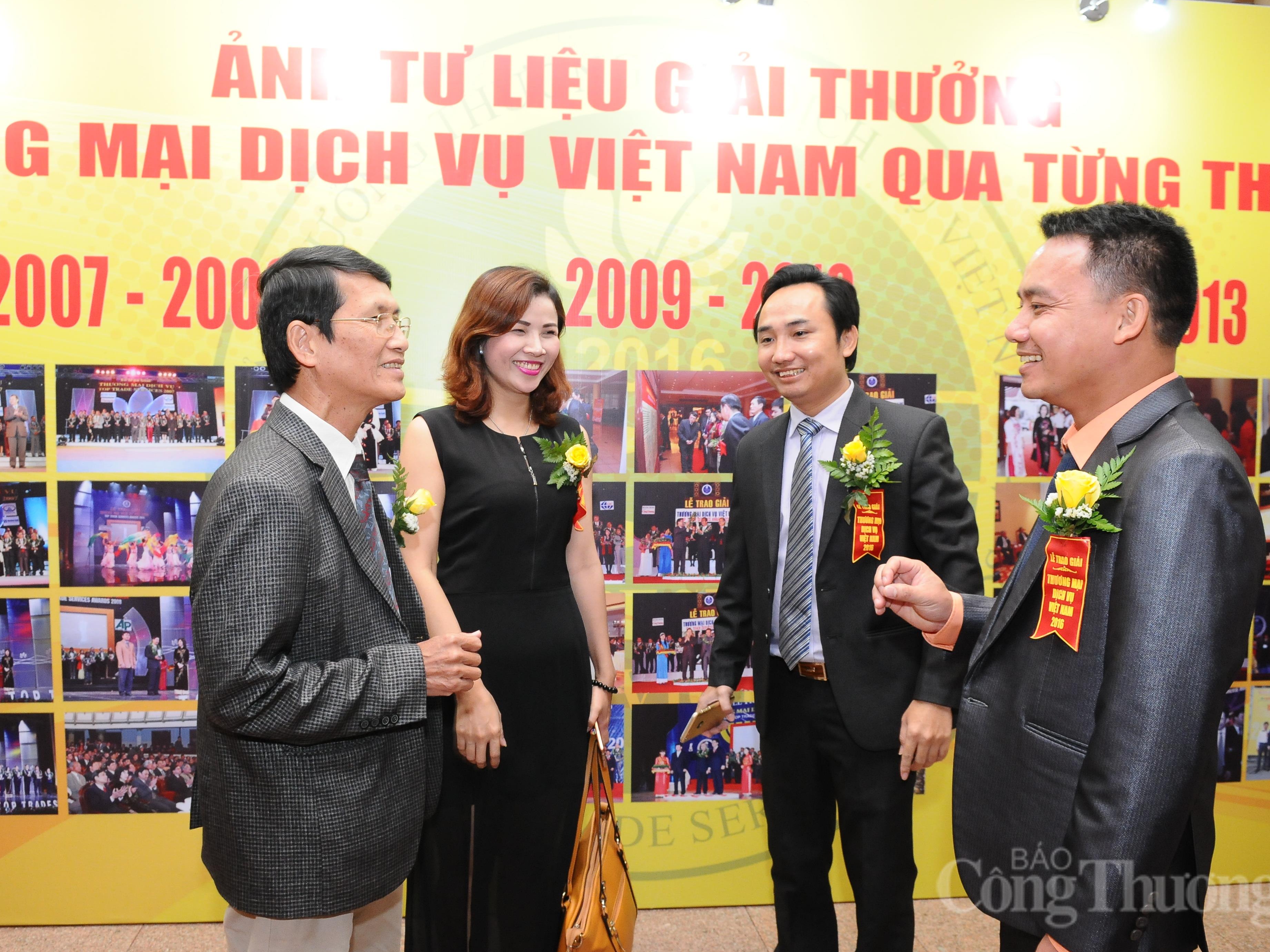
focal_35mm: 29
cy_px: 462
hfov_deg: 62.3
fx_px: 1048
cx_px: 574
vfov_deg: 48.9
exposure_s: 1/60
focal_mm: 17
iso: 1250
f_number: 4
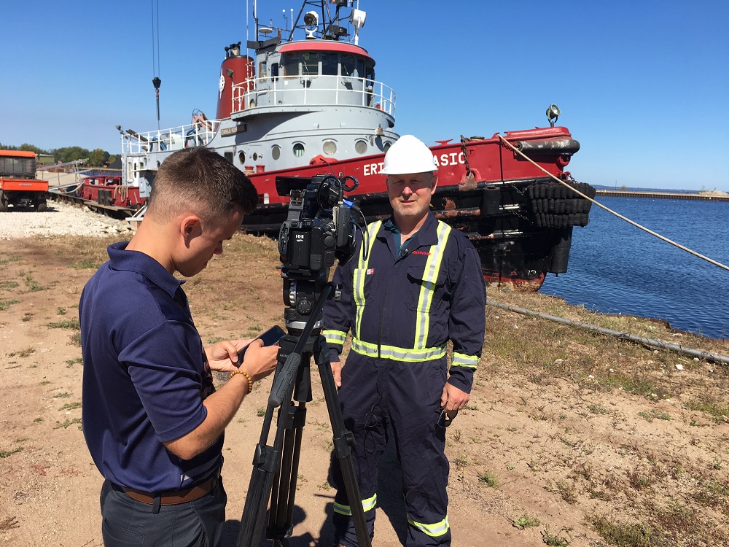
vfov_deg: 48.2
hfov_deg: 61.7
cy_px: 274
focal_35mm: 29
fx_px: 611
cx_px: 364
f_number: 2.2
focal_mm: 4.15
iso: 25
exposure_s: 1/1508
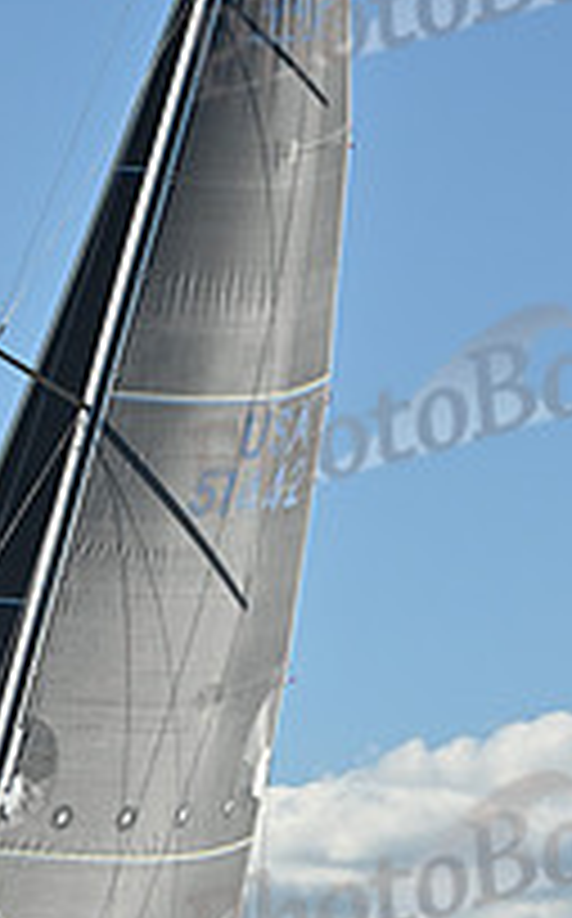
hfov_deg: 6.4
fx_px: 5078
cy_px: 698
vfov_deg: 10.3
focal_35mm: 203
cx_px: -47
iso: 320
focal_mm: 70
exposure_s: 1/1600
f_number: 9
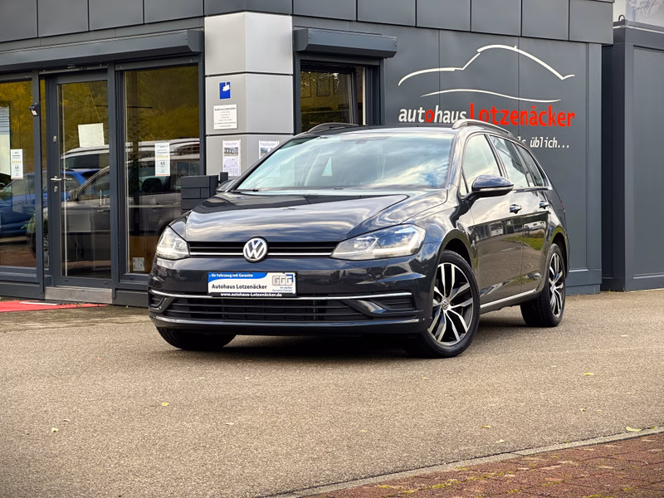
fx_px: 1477
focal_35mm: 77
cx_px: 332
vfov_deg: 19.1
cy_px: 249
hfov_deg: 25.3
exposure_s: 1/99
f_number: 2.8
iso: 32
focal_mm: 9
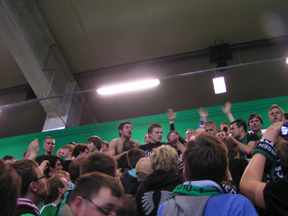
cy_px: 108
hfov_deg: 49.0
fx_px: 316
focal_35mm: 38
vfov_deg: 37.7
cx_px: 144
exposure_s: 1/25
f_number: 2.8
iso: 200
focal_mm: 5.8
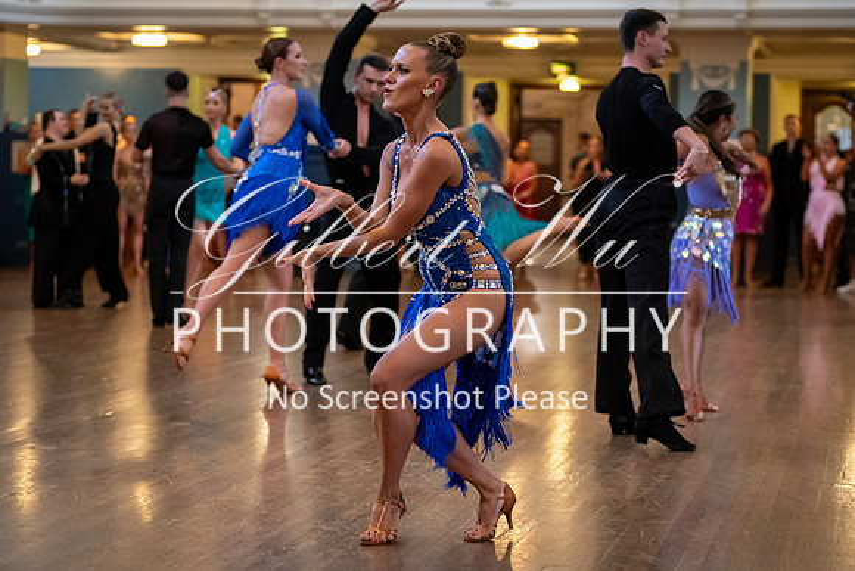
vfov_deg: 16.0
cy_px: 255
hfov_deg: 23.8
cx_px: 433
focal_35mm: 85
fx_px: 2028
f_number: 2.5
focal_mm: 66
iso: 6400
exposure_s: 1/500
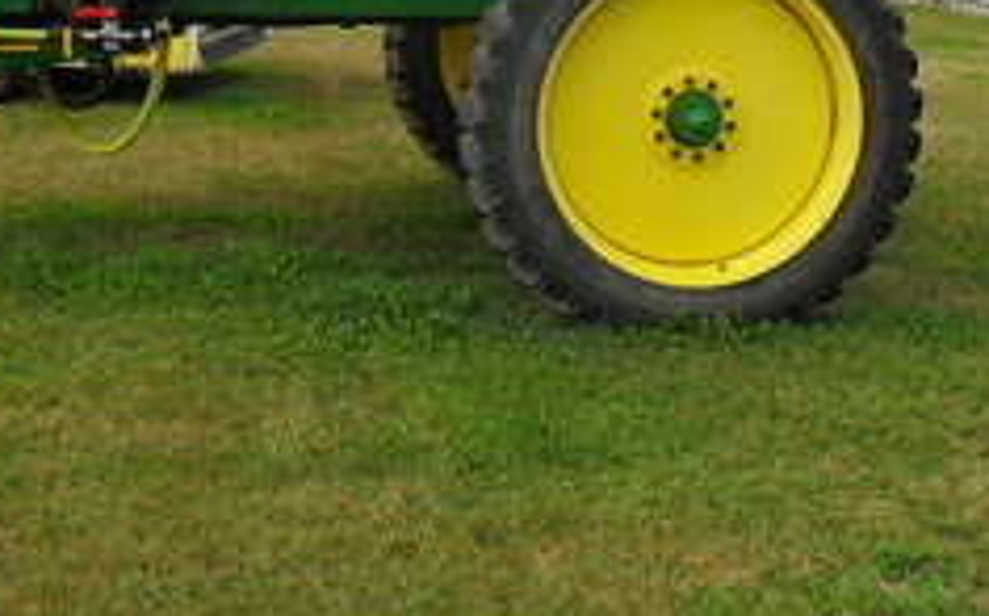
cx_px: 541
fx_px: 1777
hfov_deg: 31.1
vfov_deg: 19.1
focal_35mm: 66
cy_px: 0
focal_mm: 4.9
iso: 100
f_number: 3.5
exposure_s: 1/500
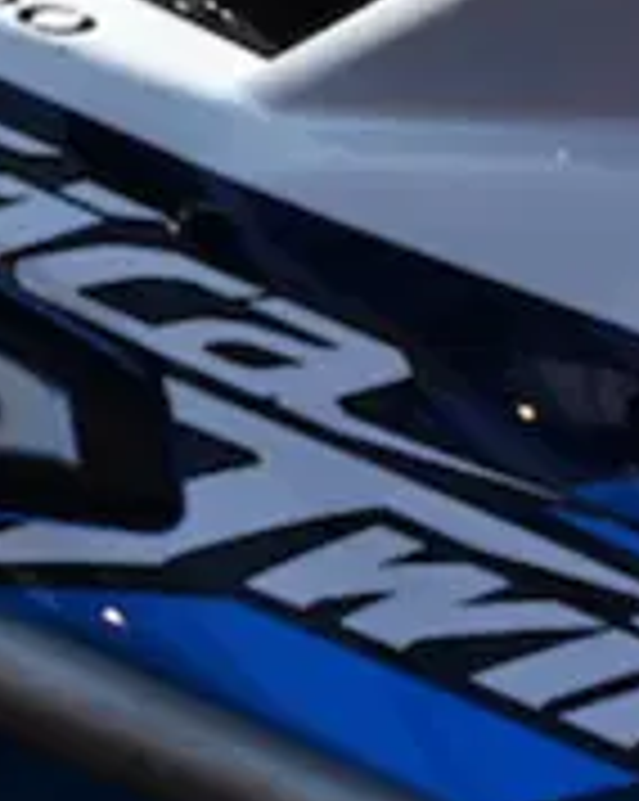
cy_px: -590
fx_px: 7199
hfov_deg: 4.8
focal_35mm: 304
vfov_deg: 6.3
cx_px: 2178
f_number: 11
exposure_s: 1/125
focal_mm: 48
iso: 140
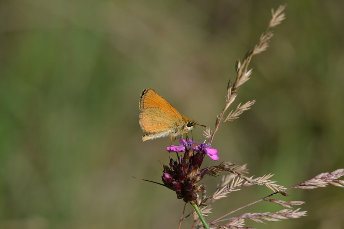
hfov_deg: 7.4
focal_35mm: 278
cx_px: 172
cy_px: 114
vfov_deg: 5.0
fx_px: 2651
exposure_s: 1/250
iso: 140
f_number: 8
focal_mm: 185
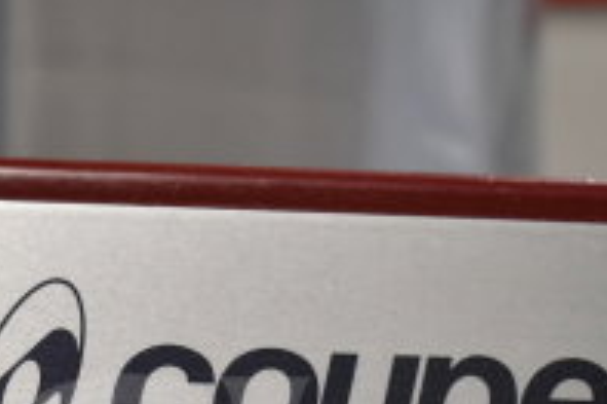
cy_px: 621
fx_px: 2510
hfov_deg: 13.6
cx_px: 31
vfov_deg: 8.9
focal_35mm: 149
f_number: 4.5
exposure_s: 1/50
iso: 1000
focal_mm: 32
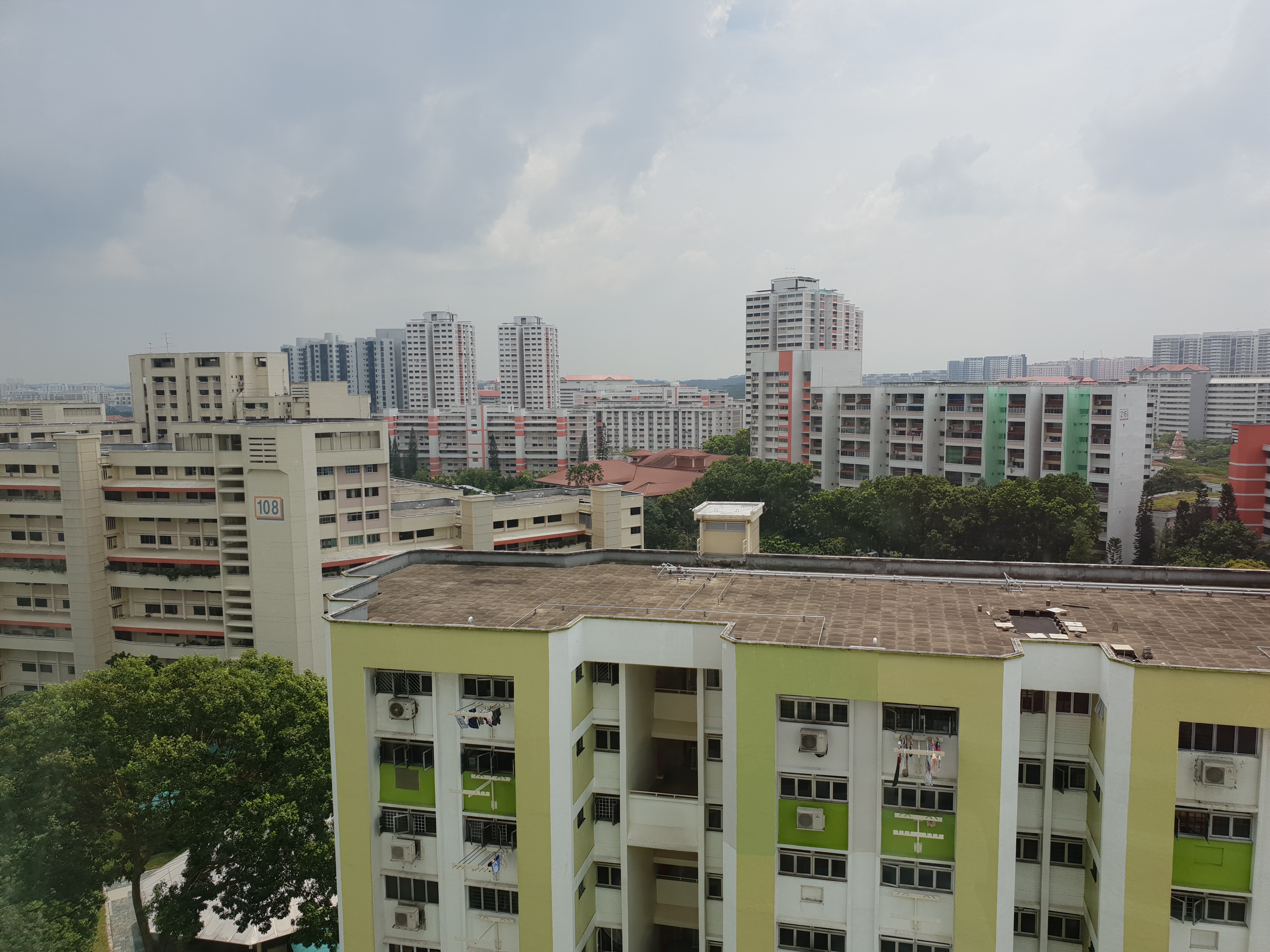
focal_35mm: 26
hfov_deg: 67.3
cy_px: 476
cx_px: 635
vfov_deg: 53.1
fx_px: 954
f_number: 2.4
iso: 50
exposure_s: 1/1616
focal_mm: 4.3
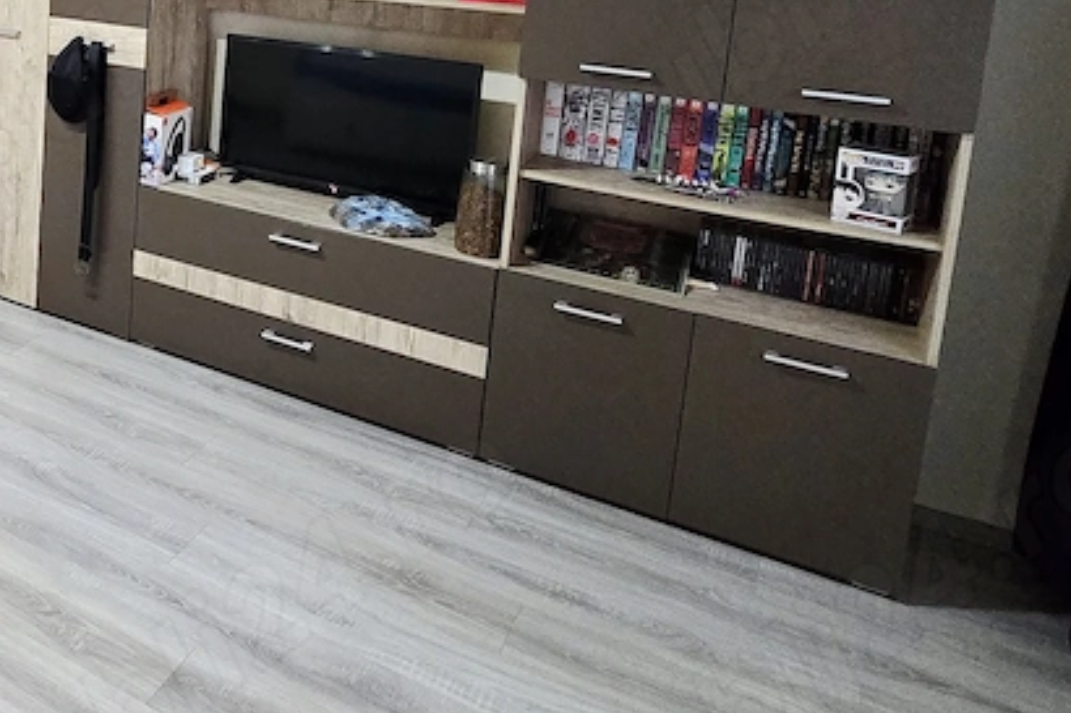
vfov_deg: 36.5
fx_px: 981
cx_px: -76
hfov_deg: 45.0
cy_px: 26
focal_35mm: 33
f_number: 2.2
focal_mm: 2.2
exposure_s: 1/50.3
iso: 500
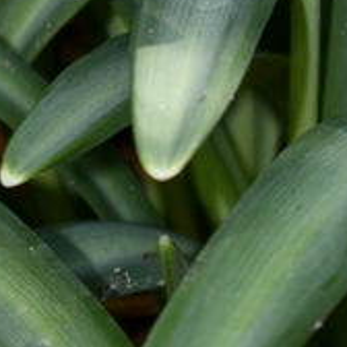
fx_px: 4838
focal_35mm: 427
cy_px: -312
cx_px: -80
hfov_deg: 4.1
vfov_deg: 4.1
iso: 220
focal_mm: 55
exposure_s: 1/125
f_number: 5.6
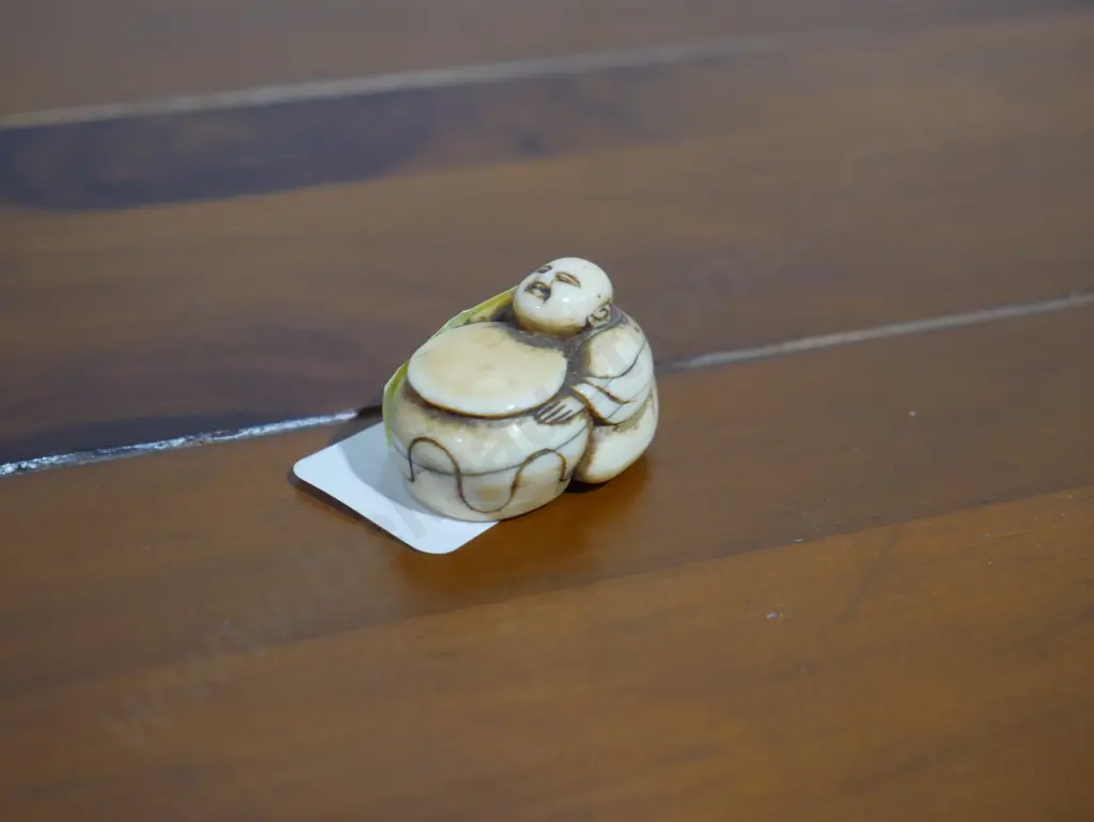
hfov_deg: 28.5
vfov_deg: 21.6
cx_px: 547
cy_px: 411
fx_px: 2150
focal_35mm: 68
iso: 1000
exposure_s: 1/80
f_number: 5.4
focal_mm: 34
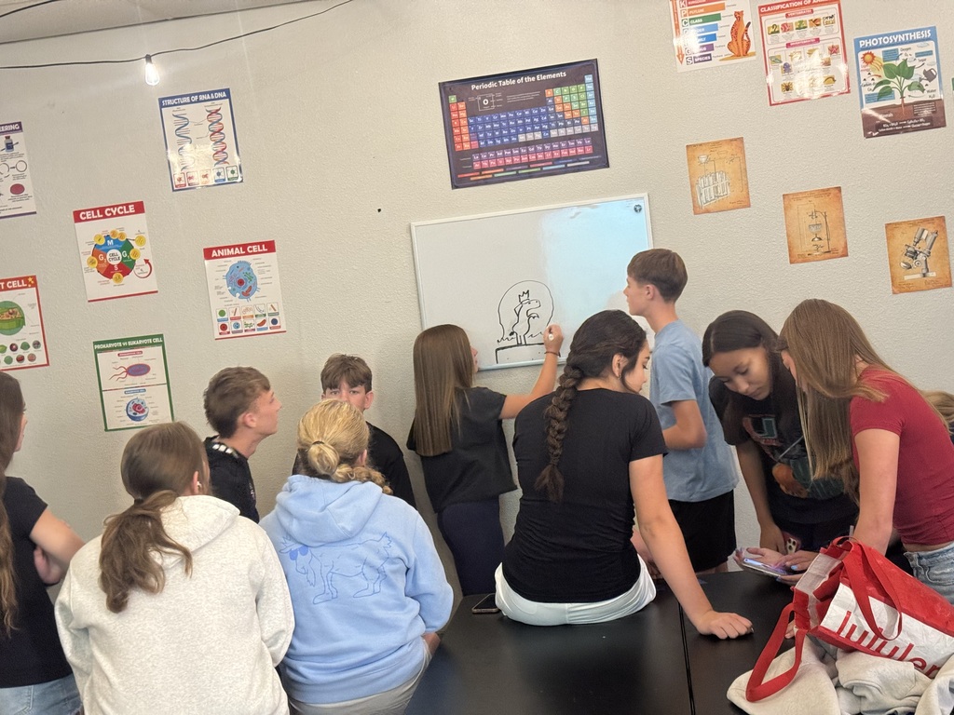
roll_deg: +6.9
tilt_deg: -3.5
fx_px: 1323
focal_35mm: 48
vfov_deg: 30.3
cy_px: 358
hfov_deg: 39.7
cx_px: 477
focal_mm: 6.76
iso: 500
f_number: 1.78
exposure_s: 1/40
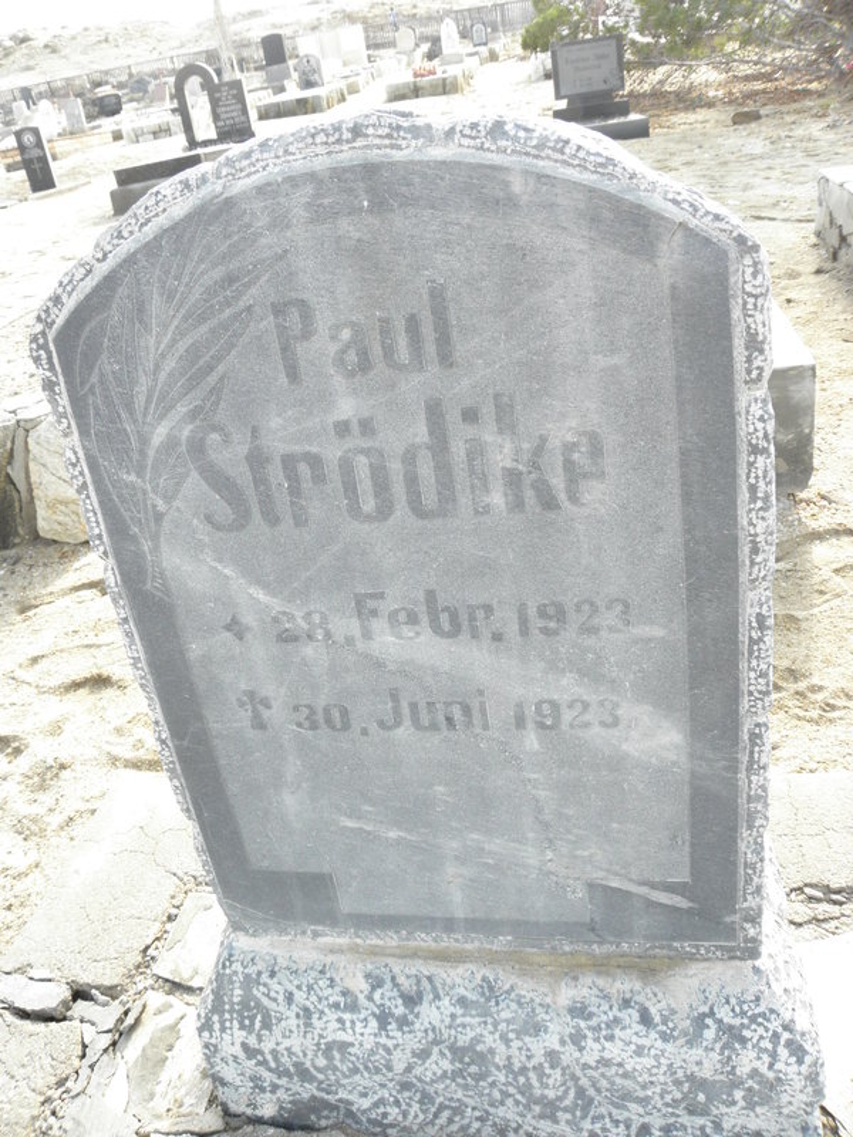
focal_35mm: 26
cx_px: 426
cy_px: 568
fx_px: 854
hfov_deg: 53.1
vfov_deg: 67.3
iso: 200
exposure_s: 1/100
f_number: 5.6
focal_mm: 4.6
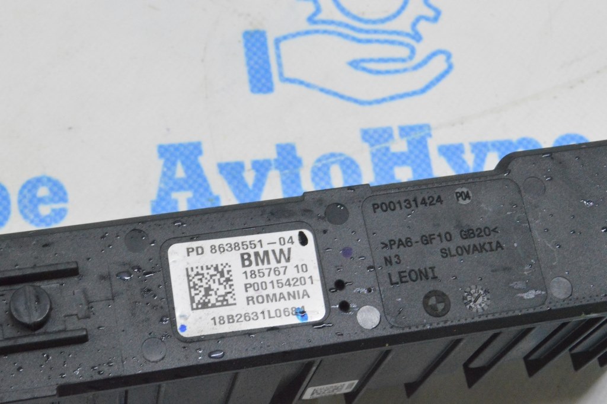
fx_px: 1390
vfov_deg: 16.5
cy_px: 202
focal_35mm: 82
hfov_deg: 24.6
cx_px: 304
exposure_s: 1/20
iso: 6400
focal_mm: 55
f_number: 20
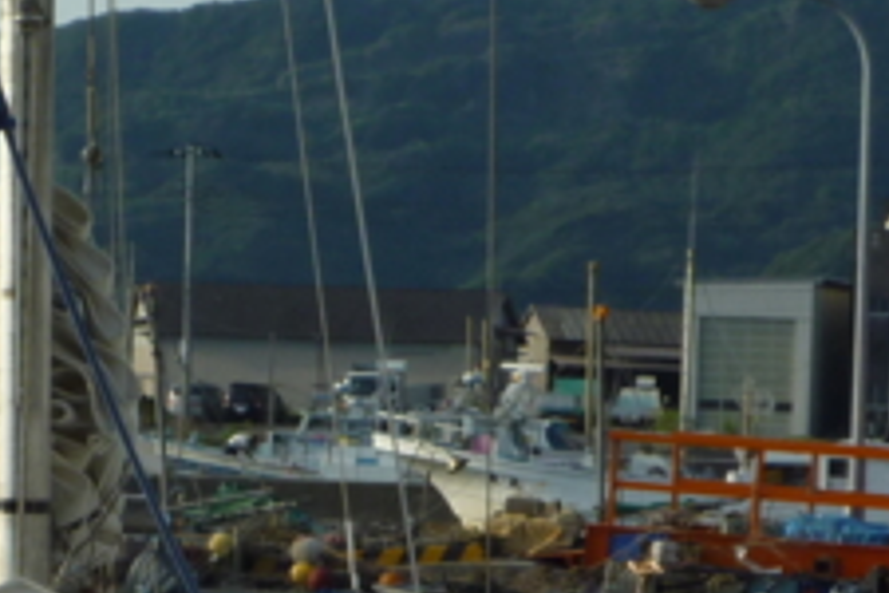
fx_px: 5852
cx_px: 198
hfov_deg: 8.7
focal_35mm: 237
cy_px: 617
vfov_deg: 5.8
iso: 80
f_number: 4.9
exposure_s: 1/400
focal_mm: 11.3
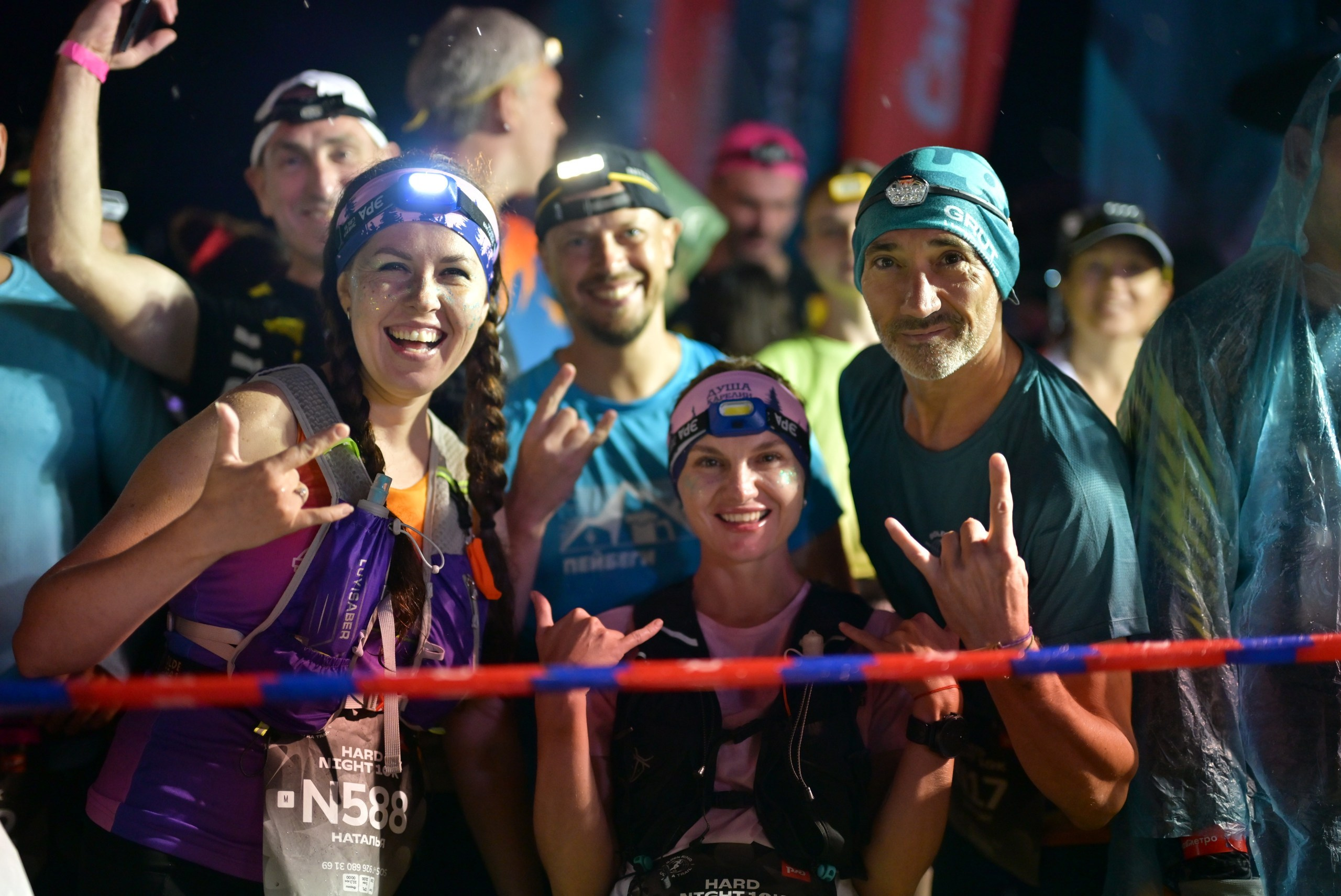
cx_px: 670
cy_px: 448
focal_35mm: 50
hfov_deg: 39.6
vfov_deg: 27.0
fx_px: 1863
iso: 2000
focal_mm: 50
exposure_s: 1/800
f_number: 1.2
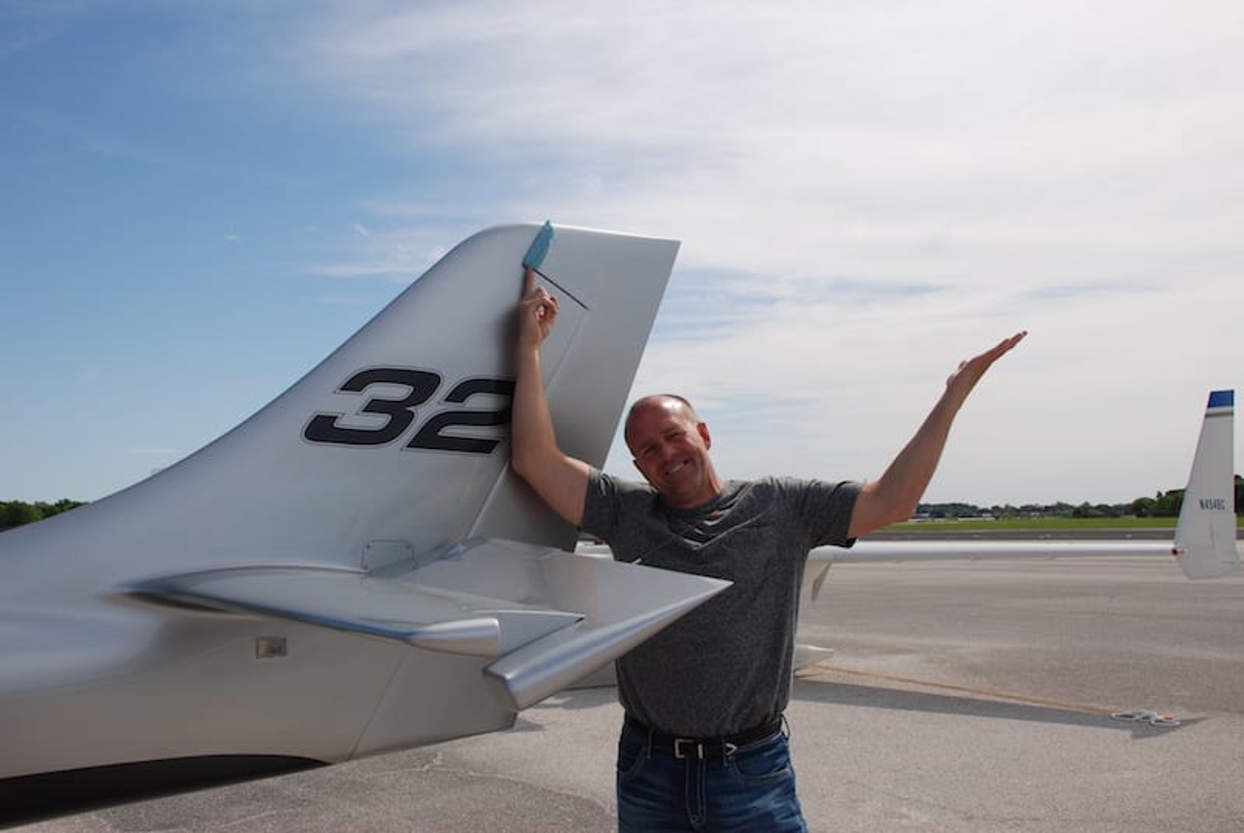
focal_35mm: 33
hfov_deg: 57.2
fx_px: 1142
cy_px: 416
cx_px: 622
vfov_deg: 40.1
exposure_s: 1/250
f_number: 8
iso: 100
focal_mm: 22
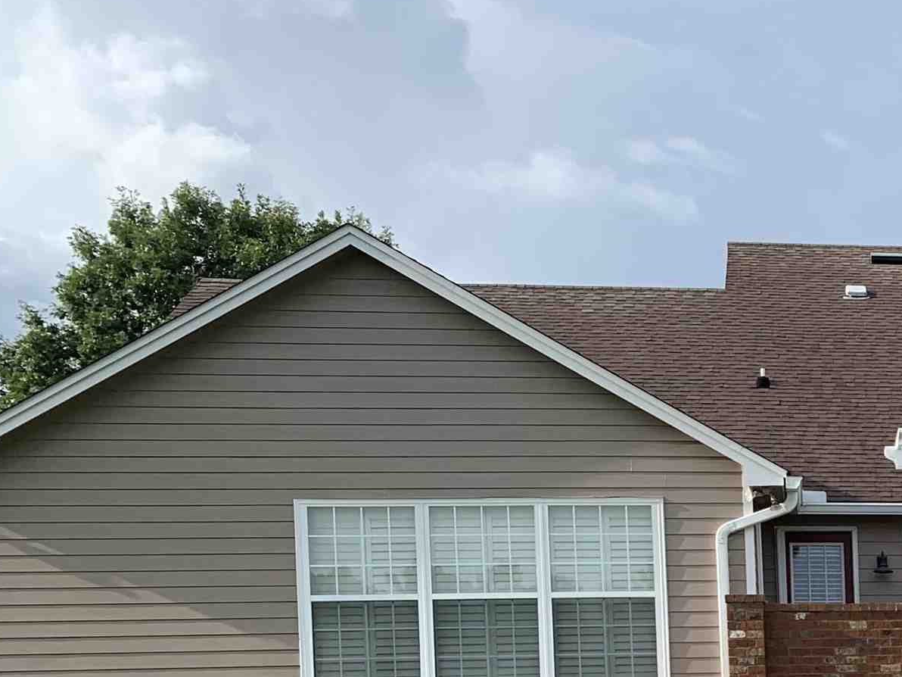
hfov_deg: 25.3
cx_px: 1152
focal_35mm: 67
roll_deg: +1.2
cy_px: 789
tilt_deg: -3.0
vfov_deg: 20.6
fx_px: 1746
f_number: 1.8
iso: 25
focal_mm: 4.25
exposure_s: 1/1427
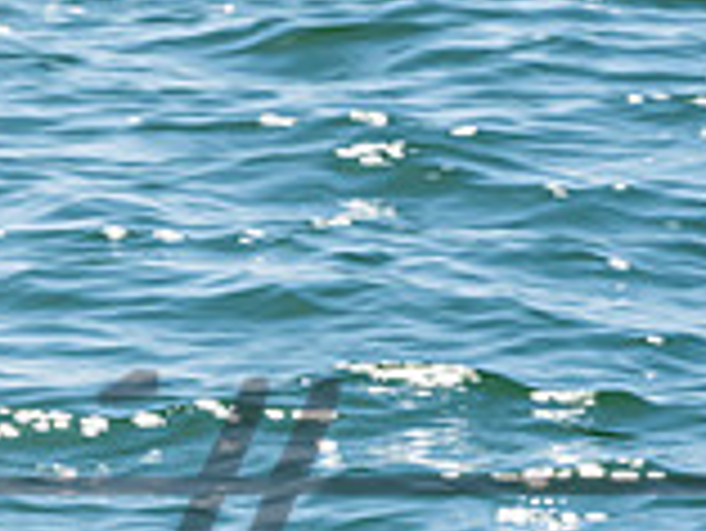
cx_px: -306
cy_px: 592
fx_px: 14532
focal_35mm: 712
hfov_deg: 2.8
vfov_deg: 2.1
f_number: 18
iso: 250
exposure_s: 1/200
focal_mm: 200
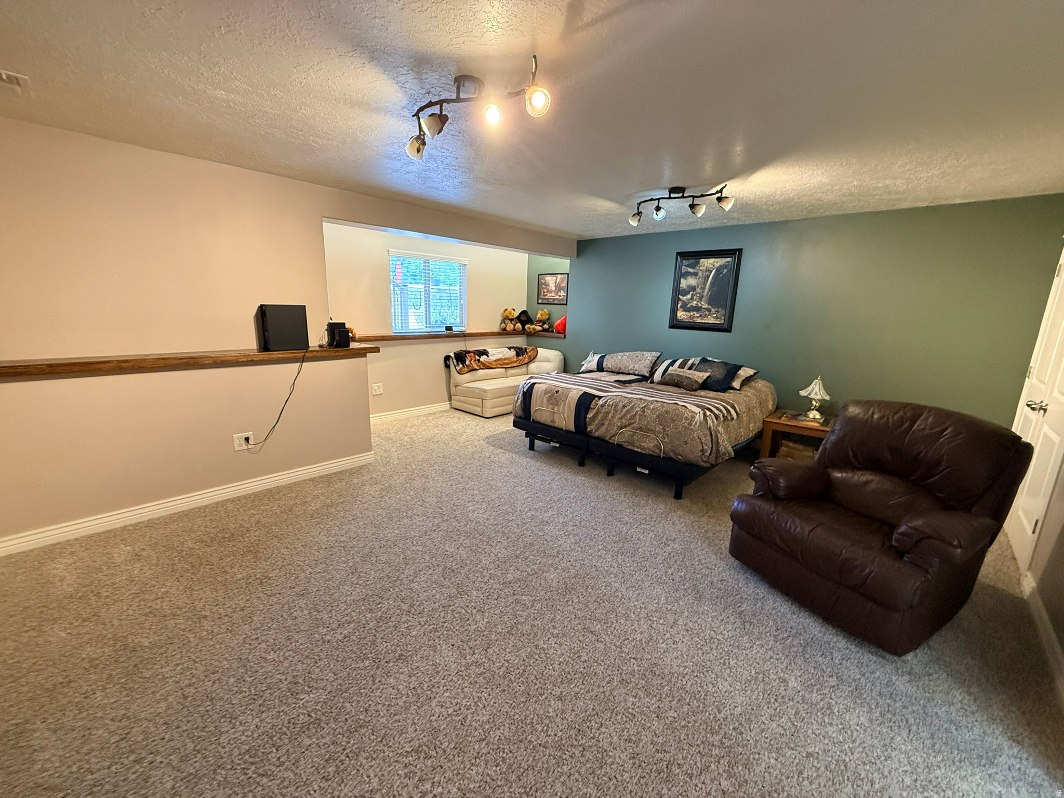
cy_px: 399
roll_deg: -1.9
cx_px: 532
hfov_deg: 102.1
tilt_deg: -11.6
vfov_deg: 85.7
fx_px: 430
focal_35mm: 14
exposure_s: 1/120
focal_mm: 2.22
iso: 500
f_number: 2.2
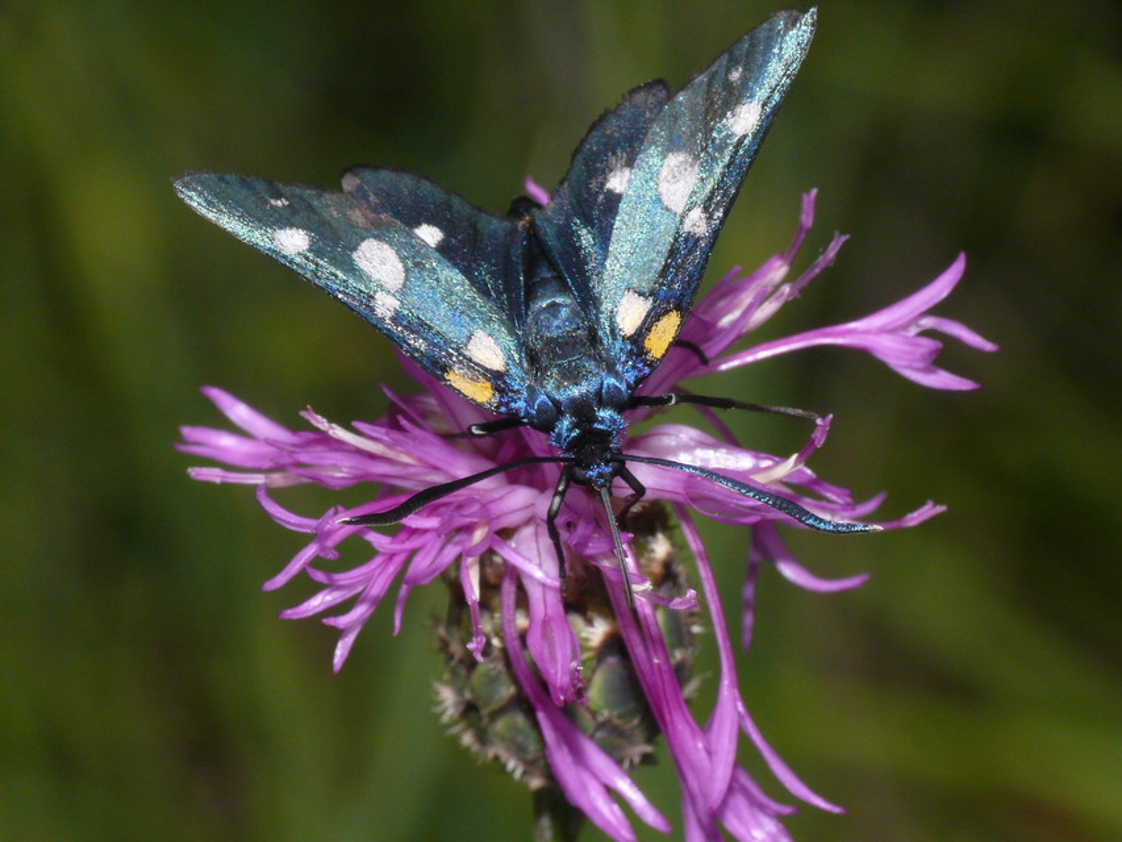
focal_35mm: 166
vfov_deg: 8.9
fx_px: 5381
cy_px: 421
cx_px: 561
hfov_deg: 11.9
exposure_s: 1/500
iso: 200
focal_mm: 35
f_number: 11
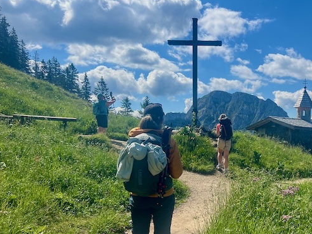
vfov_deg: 34.2
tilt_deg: +0.2
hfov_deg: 43.0
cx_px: 244
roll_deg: +0.4
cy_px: 145
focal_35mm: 42
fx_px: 378
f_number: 1.5
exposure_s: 1/6579
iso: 50
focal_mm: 5.7
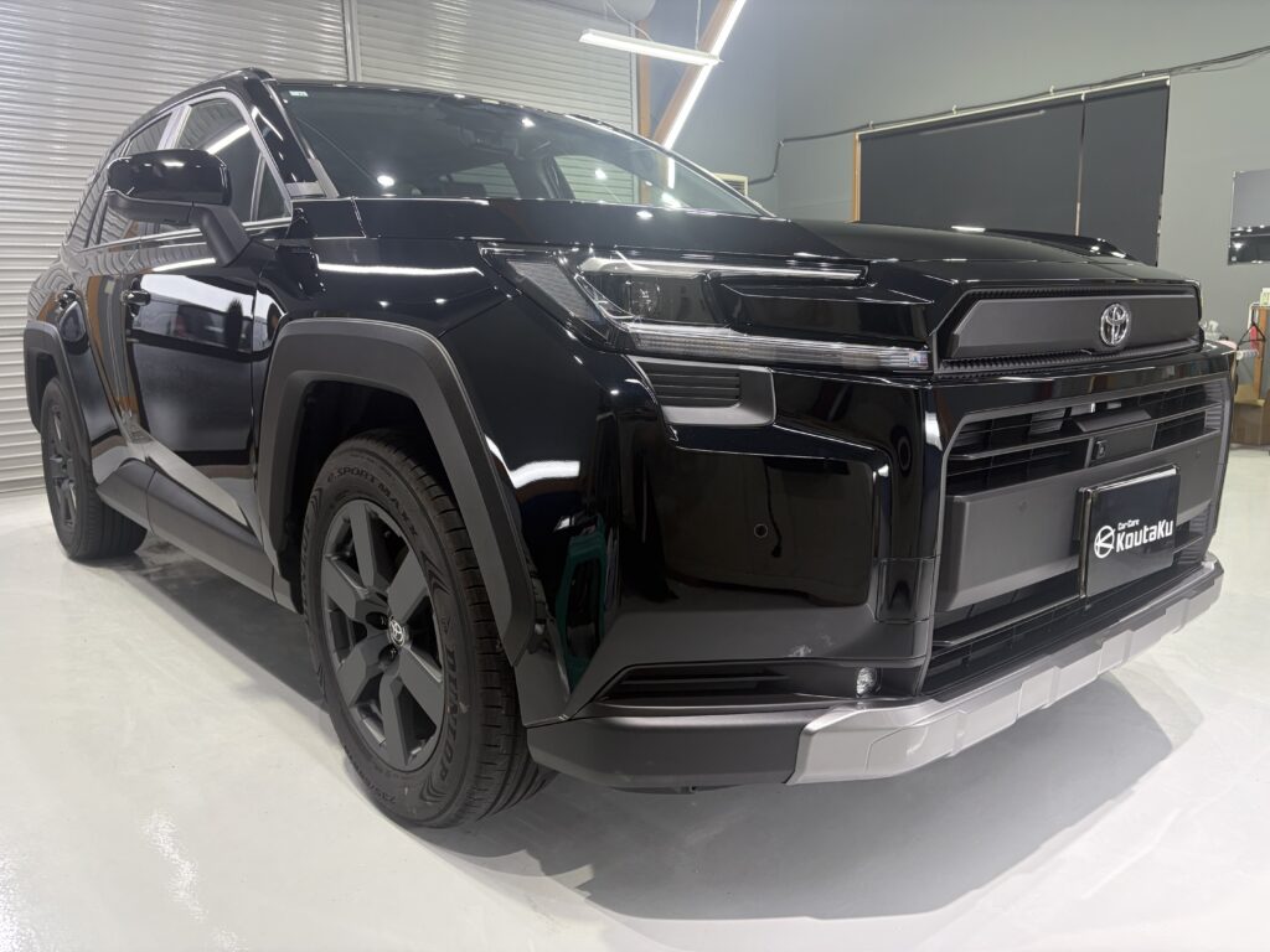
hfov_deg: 67.3
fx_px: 954
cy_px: 476
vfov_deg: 53.1
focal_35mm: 26
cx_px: 635
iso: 125
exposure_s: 1/120
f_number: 1.6
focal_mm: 5.96
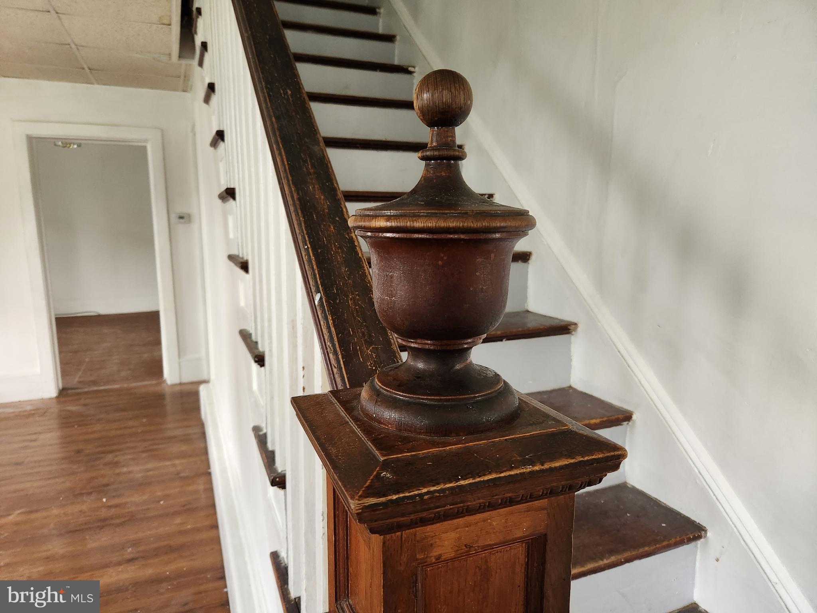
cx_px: 408
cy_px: 306
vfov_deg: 58.9
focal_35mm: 23
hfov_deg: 73.9
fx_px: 543
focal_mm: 5.4
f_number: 1.8
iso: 400
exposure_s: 1/120
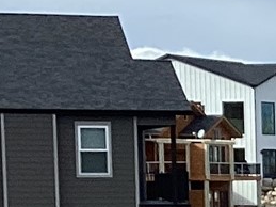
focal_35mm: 245
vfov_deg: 5.9
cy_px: 400
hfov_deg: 7.6
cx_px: 606
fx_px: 1953
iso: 25
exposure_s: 1/1116
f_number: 2.4
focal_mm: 3.3
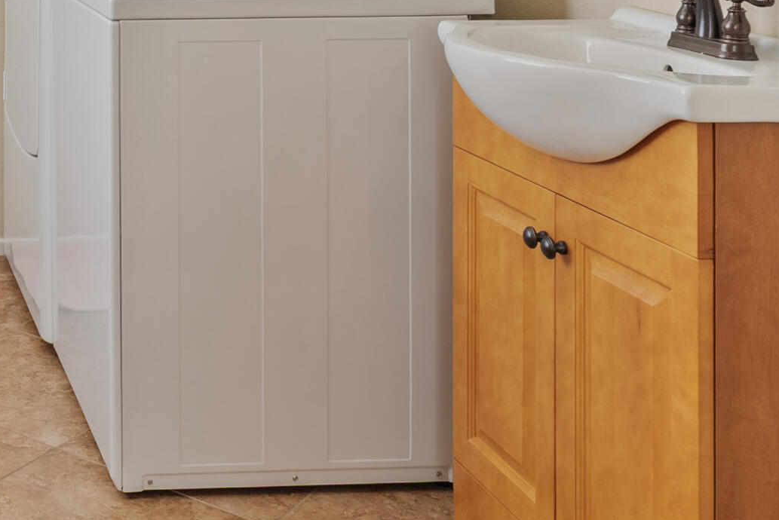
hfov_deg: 29.0
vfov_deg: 20.6
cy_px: -128
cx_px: -121
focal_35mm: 61
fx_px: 1321
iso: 100
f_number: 8
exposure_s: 30
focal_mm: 21
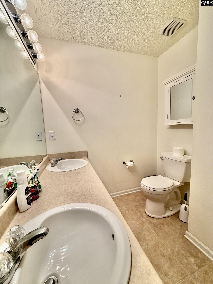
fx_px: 115
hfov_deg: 85.7
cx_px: 106
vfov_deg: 102.1
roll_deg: +1.6
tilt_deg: -6.5
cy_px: 142
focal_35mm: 14
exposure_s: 1/120
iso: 100
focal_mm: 2.22
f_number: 2.2
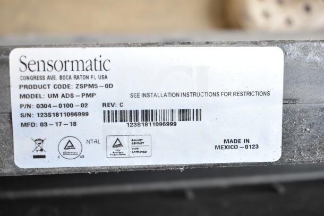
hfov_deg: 38.9
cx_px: 162
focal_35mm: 51
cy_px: 108
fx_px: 459
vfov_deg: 26.5
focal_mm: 34
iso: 1600
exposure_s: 1/100
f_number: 5
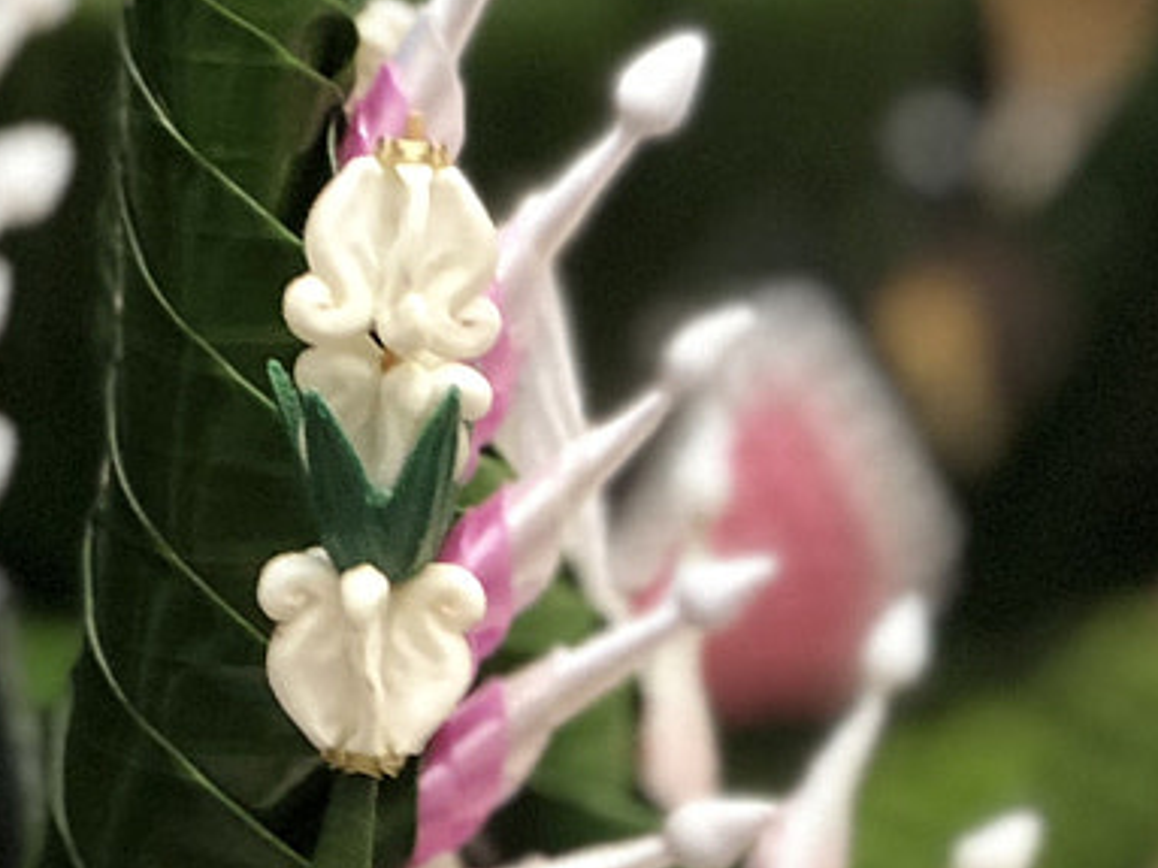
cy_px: -436
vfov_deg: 6.2
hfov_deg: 8.3
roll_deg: -1.1
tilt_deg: -15.6
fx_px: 7959
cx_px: 100
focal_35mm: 238
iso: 250
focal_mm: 6.6
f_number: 2.8
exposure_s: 1/50
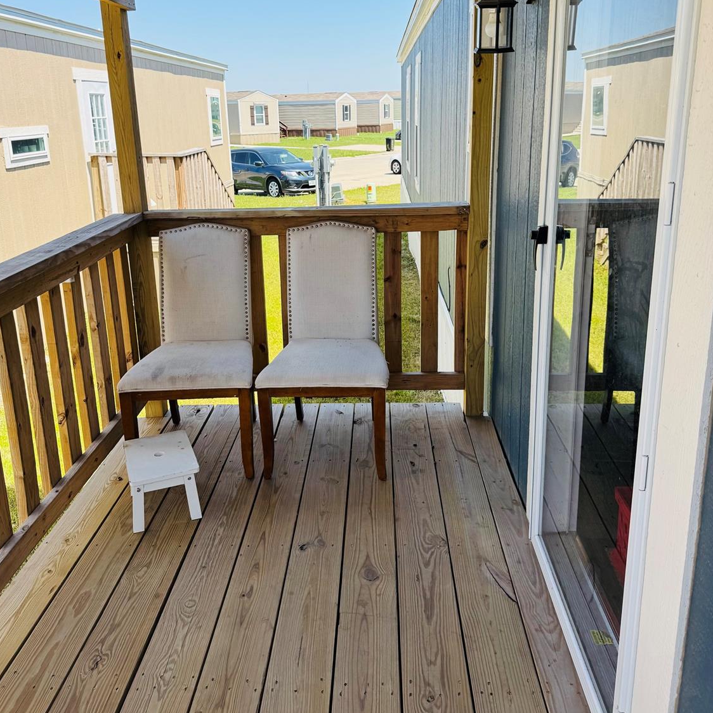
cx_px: 350
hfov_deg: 55.6
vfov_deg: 55.3
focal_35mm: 29
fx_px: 676
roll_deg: +1.0
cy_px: 292
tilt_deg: -14.0
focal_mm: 6.76
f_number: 1.78
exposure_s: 1/1597
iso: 80
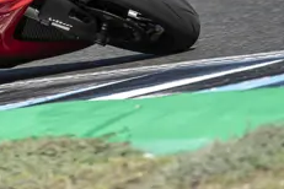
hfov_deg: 1.6
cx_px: -33
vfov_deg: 1.1
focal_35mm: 1252
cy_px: 6
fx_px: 9876
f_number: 5.6
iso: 80
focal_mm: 500
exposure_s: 1/640
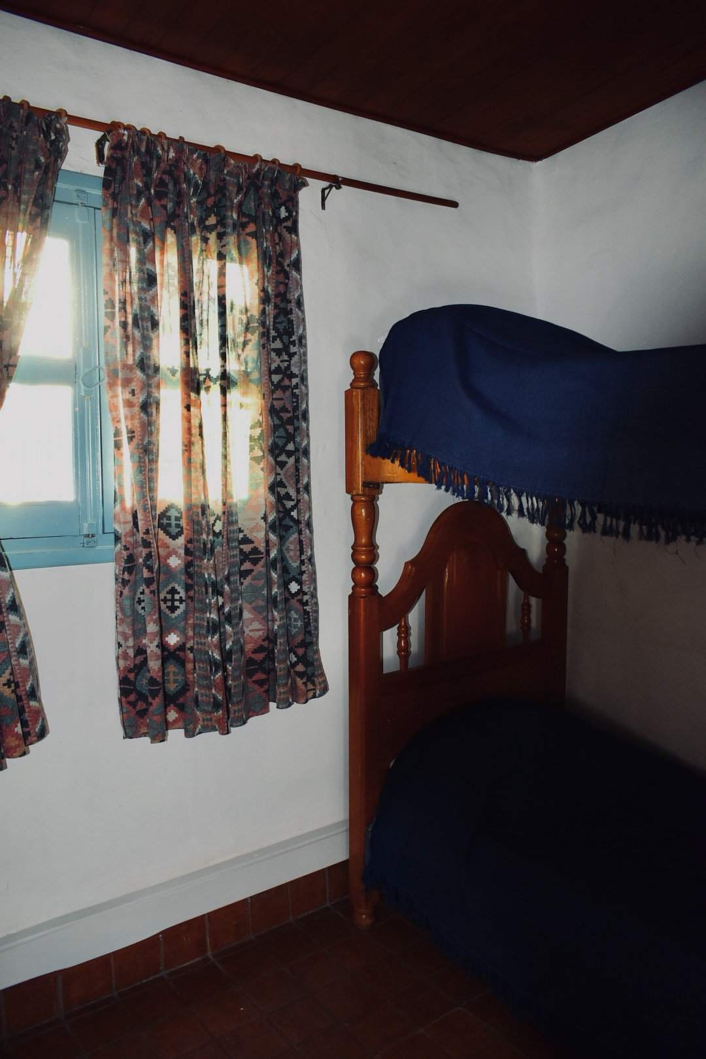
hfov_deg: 47.9
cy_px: 530
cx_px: 353
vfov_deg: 67.4
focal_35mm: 27
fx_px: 794
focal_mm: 18
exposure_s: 1/80
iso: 800
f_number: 4.5
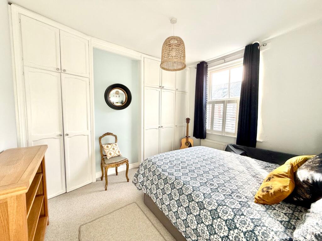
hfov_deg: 102.1
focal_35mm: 14
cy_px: 120
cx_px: 161
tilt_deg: -3.1
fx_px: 130
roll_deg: -0.5
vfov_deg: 85.7
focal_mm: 2.22
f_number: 2.2
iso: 64
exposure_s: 1/100
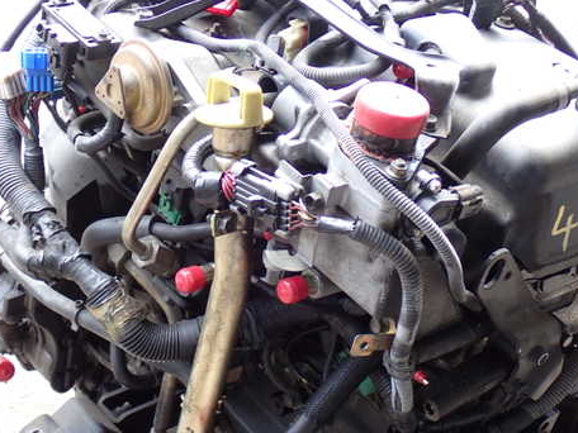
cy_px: 252
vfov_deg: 20.7
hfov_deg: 27.4
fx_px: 1186
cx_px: 283
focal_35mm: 71
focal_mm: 9.65
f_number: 3.3
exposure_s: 1/80
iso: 200
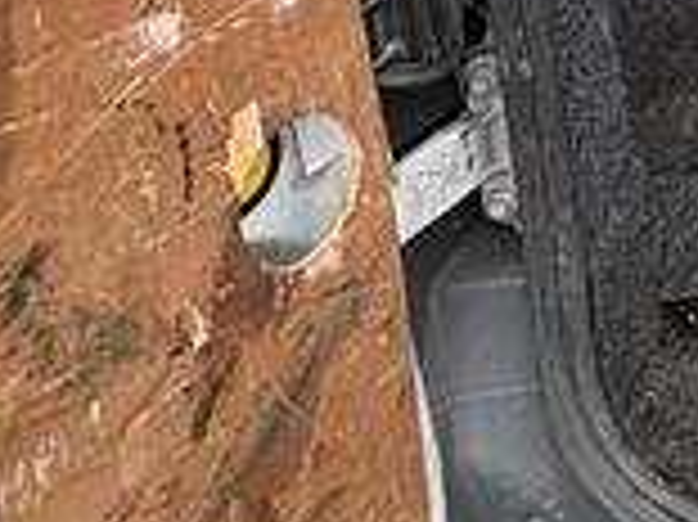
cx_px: 1355
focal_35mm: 81
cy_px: -504
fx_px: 1632
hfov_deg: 17.8
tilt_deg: -13.6
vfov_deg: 15.0
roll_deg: +3.2
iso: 64
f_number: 2.2
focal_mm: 2.22
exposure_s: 1/165
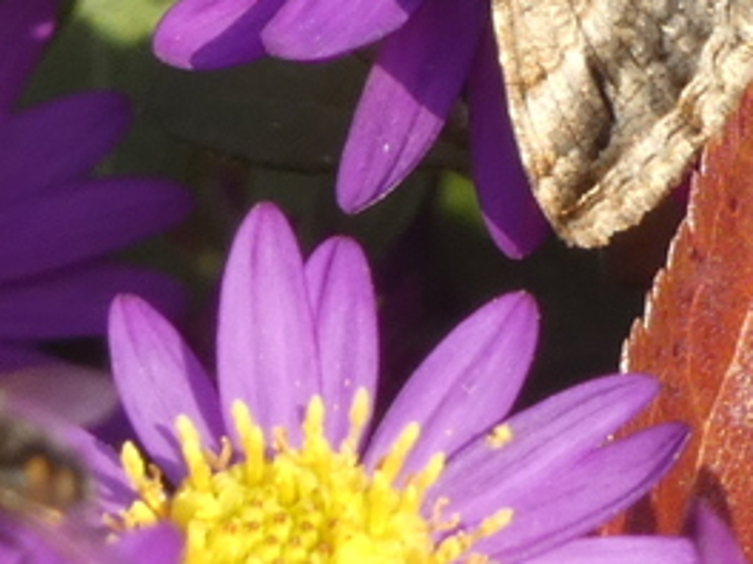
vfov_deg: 1.4
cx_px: 666
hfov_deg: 1.8
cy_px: 3
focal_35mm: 1097
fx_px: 23863
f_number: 5.6
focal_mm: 60.8
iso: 100
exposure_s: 1/80
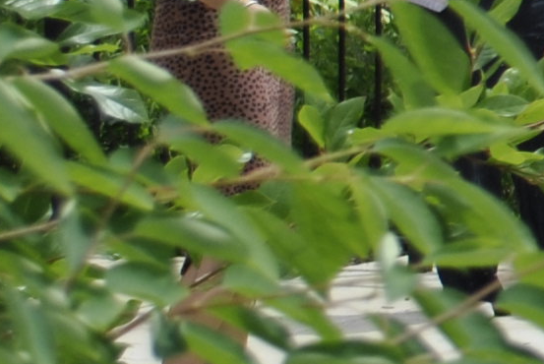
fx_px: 5083
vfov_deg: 4.0
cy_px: -440
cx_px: 1623
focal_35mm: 336
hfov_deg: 5.7
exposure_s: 1/500
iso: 100
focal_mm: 32
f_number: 5
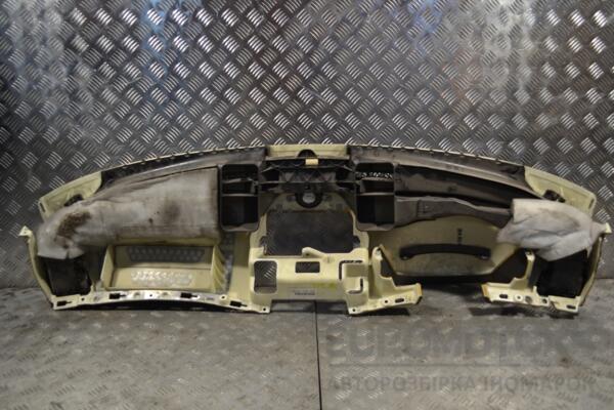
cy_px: 205
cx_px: 307
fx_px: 563
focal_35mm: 33
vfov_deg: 40.0
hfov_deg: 57.2
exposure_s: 1/50
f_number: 4
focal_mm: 22
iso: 100
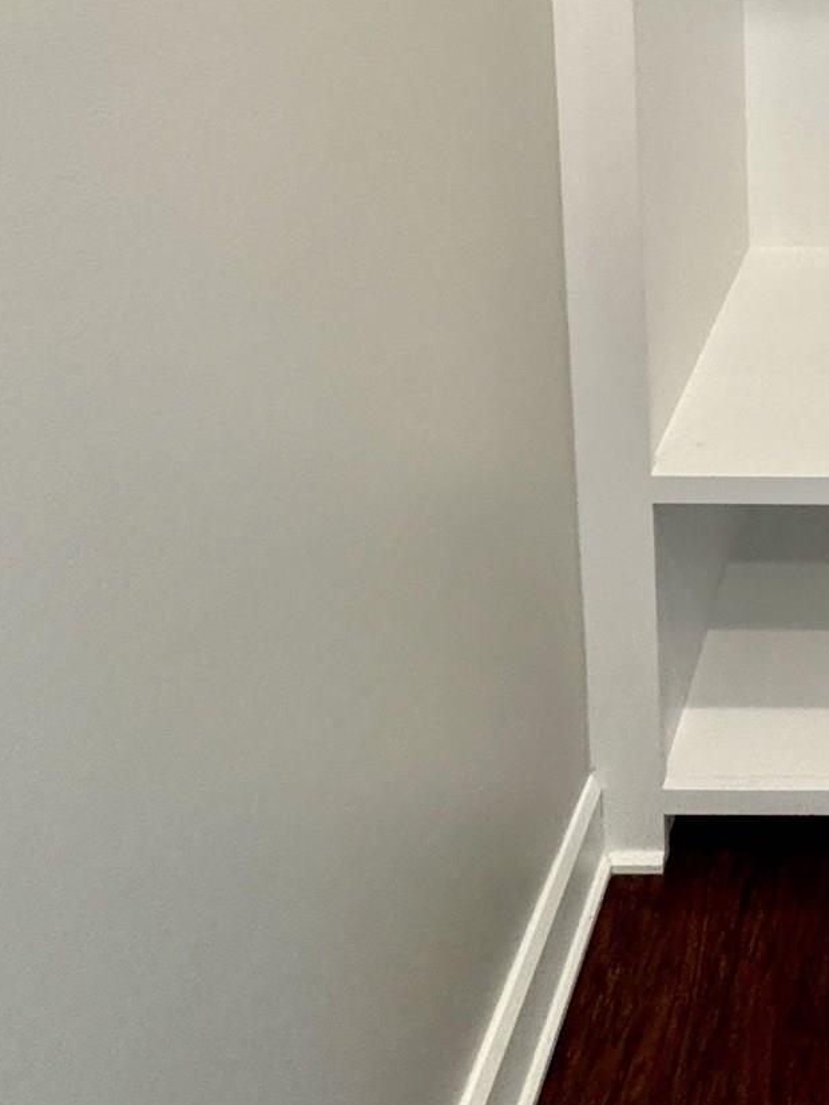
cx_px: 1007
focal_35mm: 39
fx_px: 1246
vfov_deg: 39.8
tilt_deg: -9.0
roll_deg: -0.4
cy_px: -84
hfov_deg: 30.8
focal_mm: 2.22
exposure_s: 1/120
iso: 250
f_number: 2.2
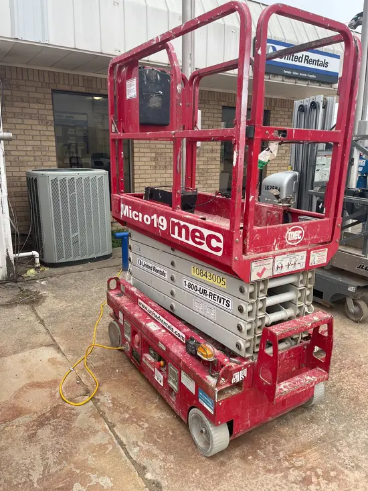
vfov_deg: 67.3
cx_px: 184
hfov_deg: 53.1
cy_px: 246
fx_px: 368
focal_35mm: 26
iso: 50
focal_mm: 5.1
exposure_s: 1/577
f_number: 1.6
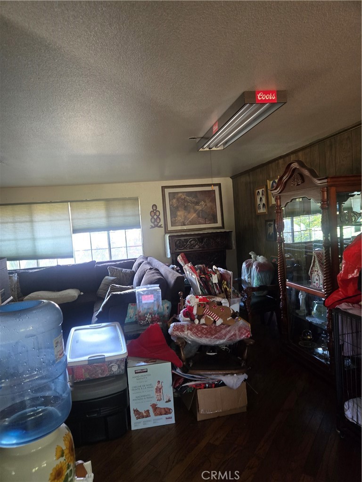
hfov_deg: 58.9
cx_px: 181
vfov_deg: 73.9
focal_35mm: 23
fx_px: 321
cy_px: 241
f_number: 1.8
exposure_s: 1/60
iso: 640
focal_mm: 5.4
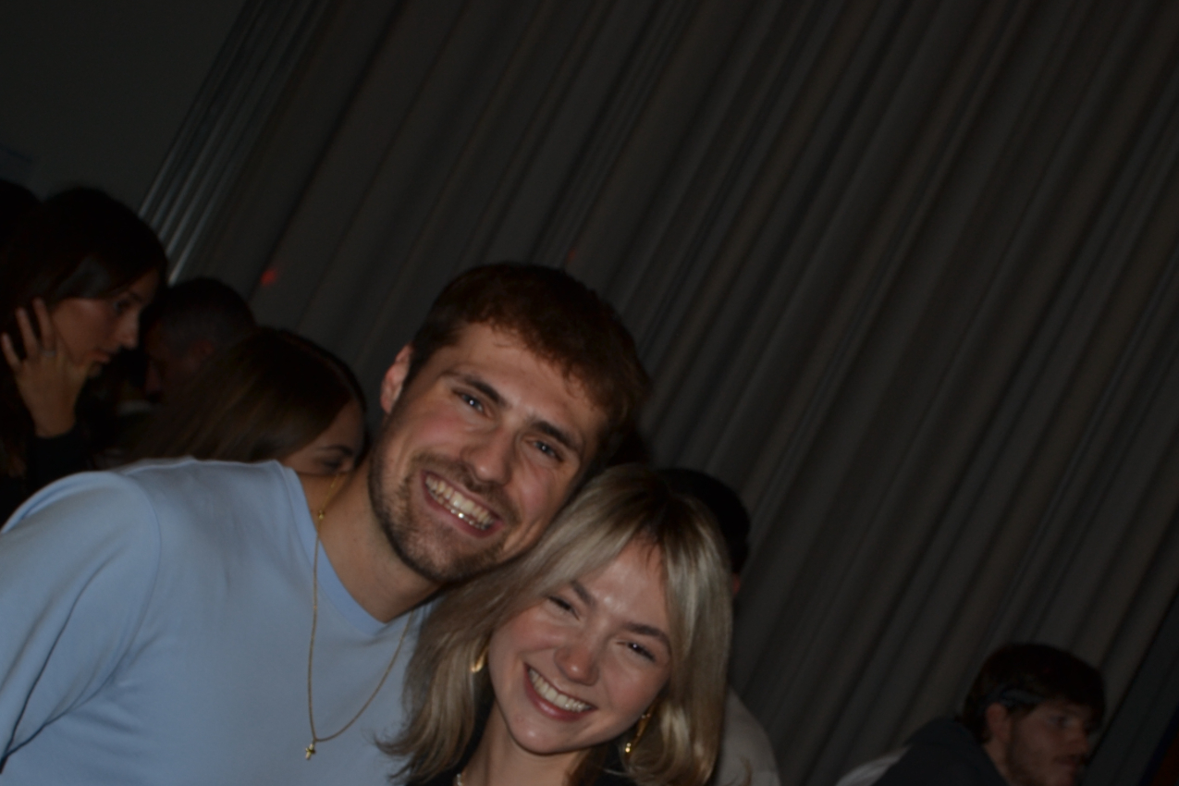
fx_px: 1736
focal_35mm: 53
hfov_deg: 37.4
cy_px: 562
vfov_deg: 25.3
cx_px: 696
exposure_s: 1/60
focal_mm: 22
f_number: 8
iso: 100
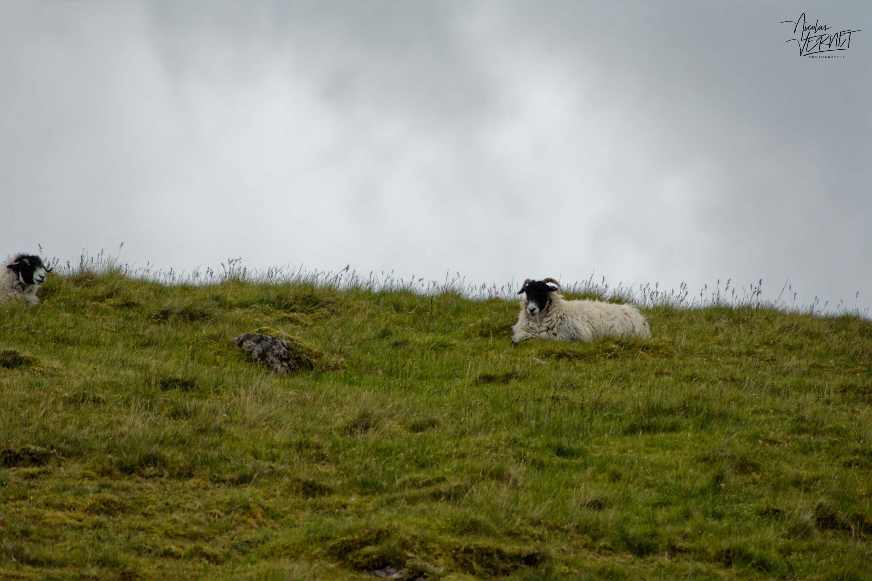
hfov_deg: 4.6
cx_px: 436
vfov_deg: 3.1
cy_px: 290
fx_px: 10898
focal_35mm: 450
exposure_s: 1/3200
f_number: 7.1
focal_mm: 300
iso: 800
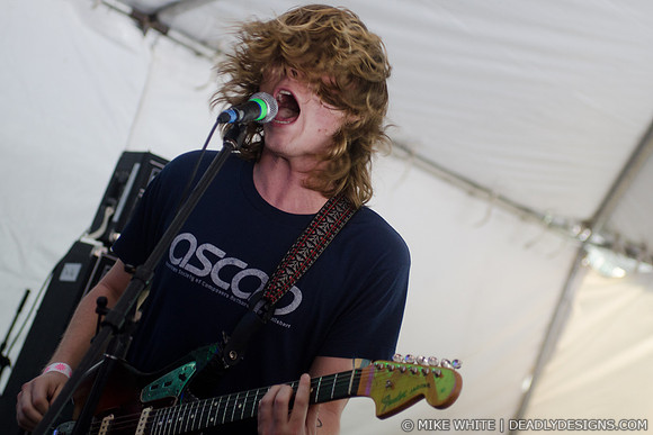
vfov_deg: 15.7
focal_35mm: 87
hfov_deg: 23.4
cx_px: 326
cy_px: 218
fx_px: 1578
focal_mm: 58
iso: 640
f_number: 3.2
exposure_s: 1/100
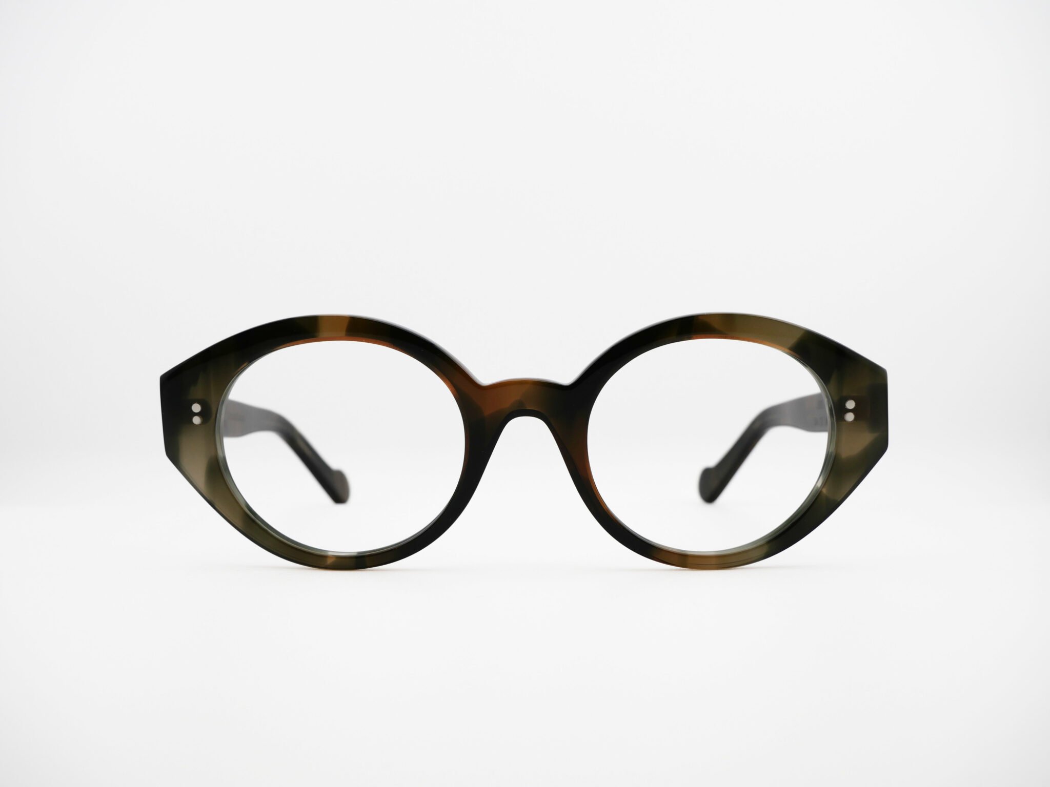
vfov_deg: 36.0
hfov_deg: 46.8
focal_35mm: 40
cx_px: 525
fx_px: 1213
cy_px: 394
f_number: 6.3
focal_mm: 20
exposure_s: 1/500
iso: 200
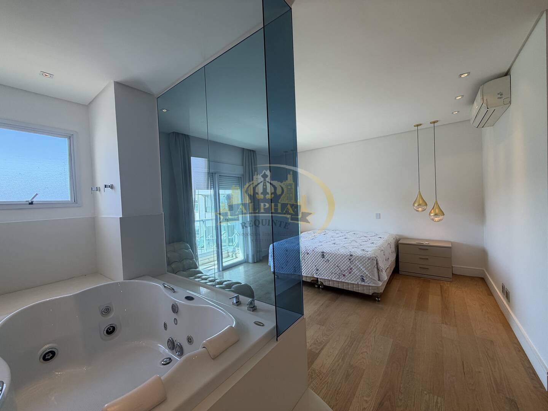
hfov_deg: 102.1
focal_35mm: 14
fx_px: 222
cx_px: 274
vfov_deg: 85.7
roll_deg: +2.5
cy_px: 206
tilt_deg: -1.4
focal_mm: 2.22
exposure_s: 1/81
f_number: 2.2
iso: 40
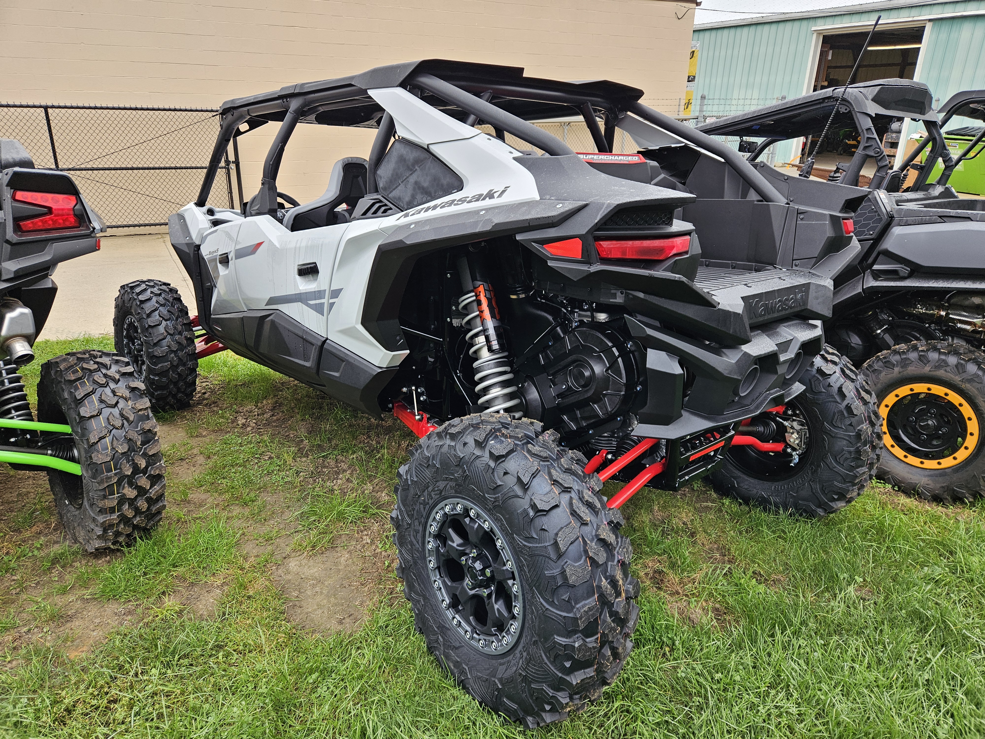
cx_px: 492
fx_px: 654
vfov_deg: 58.9
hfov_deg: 73.9
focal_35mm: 23
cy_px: 370
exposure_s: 1/180
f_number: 1.8
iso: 50
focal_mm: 5.4
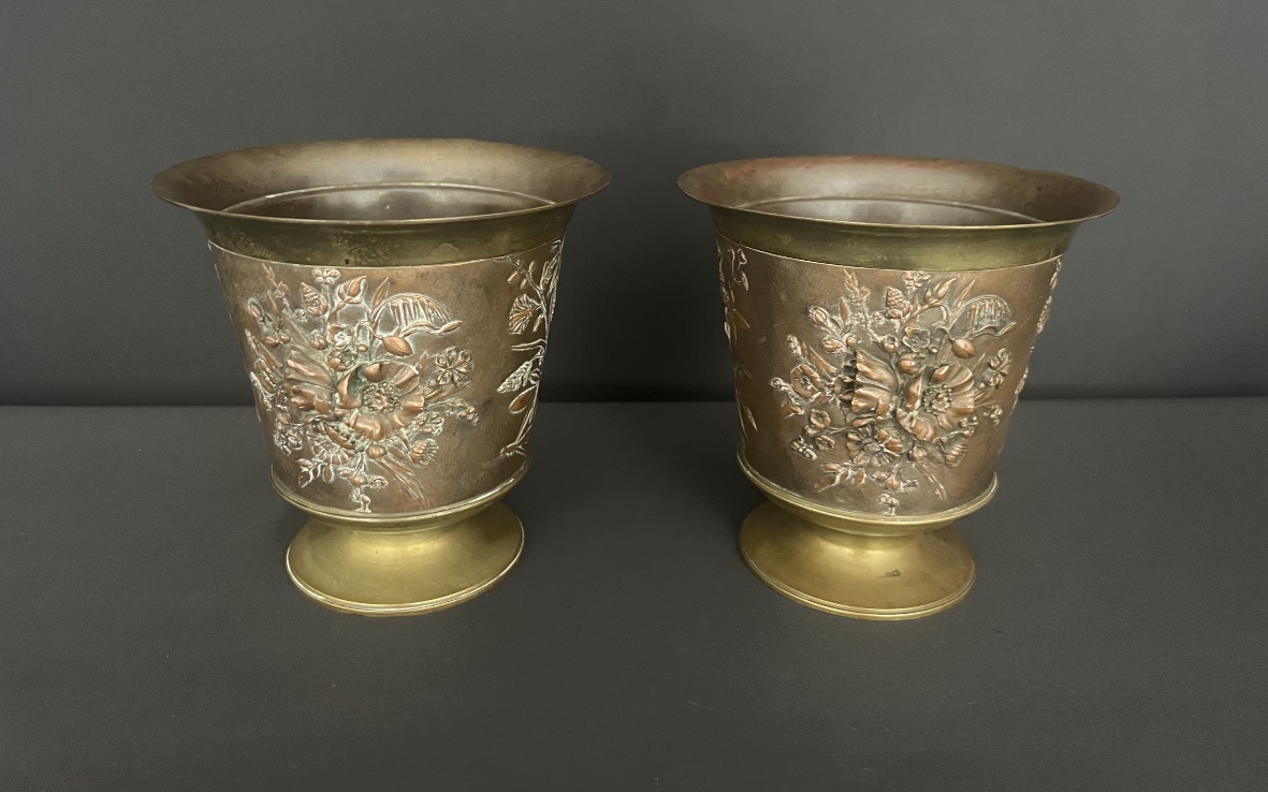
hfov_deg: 66.5
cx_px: 635
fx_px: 968
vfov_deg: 44.3
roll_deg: -1.6
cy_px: 318
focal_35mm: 28
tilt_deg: -18.2
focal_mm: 5.7
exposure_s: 1/30
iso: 640
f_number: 1.5
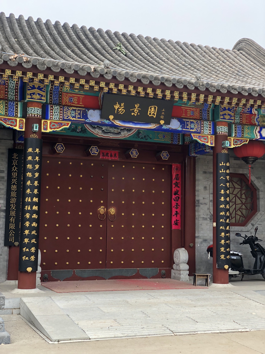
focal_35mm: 52
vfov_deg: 36.8
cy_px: 177
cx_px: 132
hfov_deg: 28.0
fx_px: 531
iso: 16
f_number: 2.4
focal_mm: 6
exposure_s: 1/372
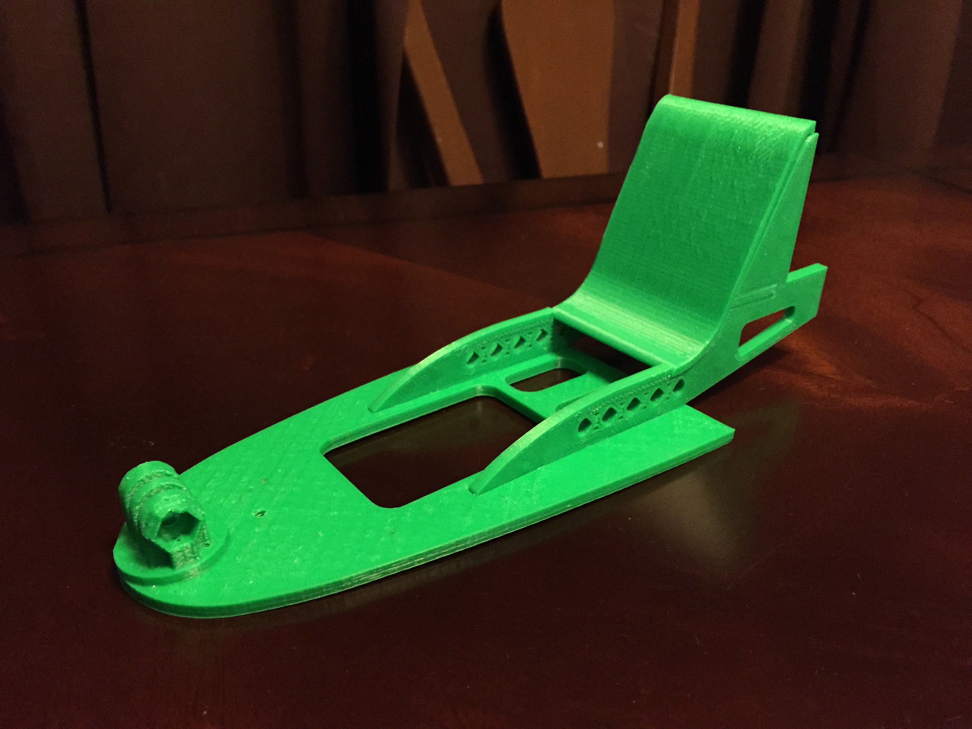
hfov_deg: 61.7
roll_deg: +0.6
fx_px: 814
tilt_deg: -27.3
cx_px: 486
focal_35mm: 29
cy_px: 364
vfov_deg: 48.2
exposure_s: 1/15
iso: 400
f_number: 2.2
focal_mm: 4.15
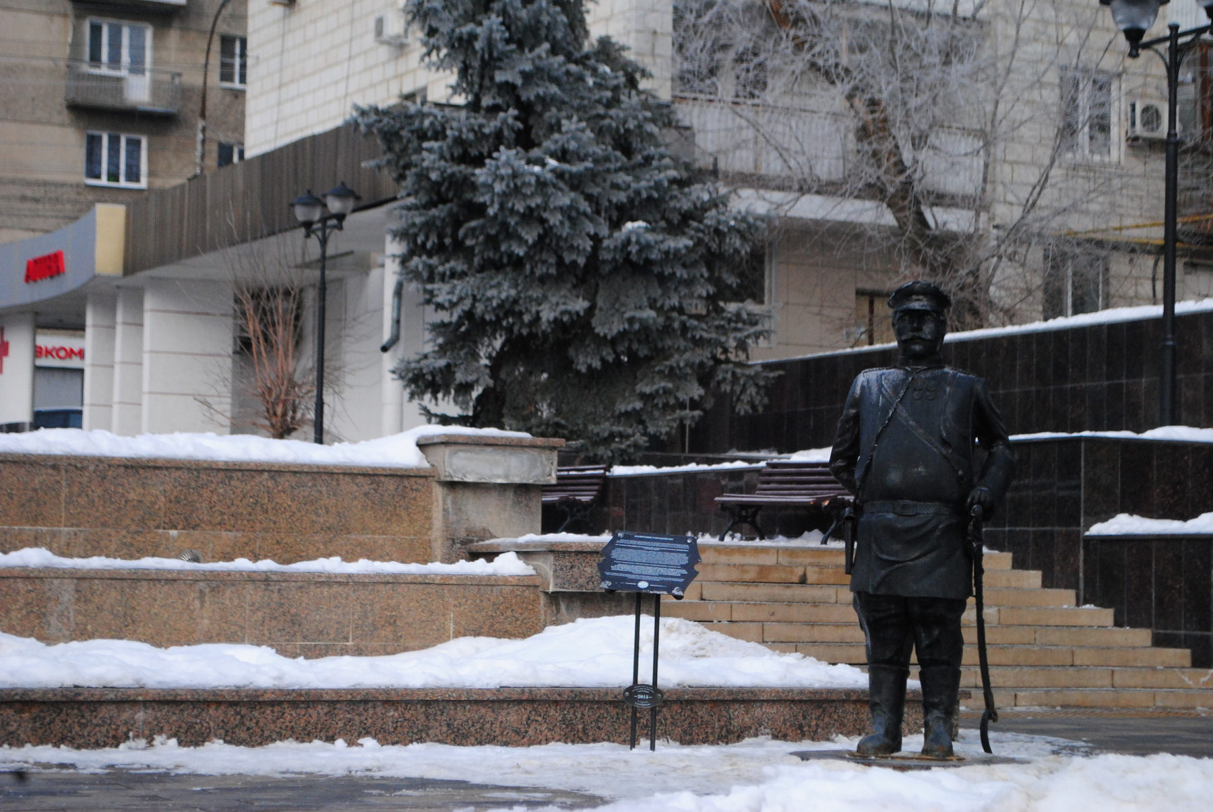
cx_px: 606
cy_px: 406
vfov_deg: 16.6
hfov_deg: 24.6
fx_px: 2783
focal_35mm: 82
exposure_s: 1/1600
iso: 800
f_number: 5.6
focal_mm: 55
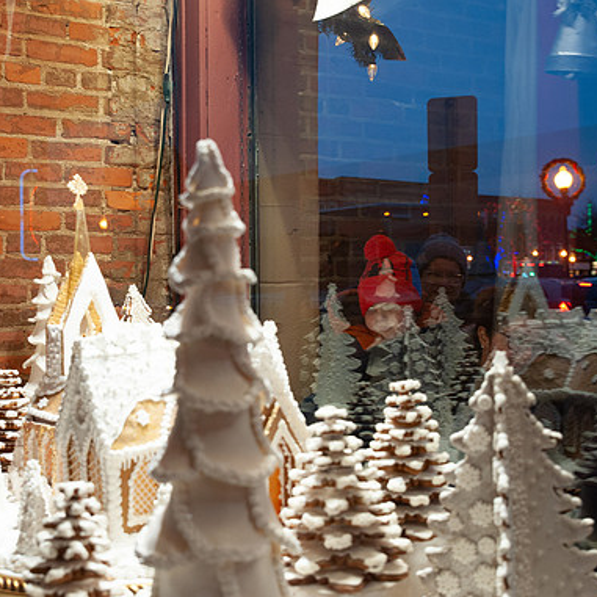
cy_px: 301
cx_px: 259
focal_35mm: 44
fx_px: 859
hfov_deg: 38.3
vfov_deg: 38.3
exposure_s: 1/125
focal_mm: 34
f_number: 4.5
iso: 1600
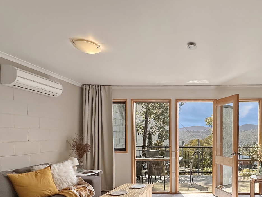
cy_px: 150
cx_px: 202
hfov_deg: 66.3
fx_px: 182
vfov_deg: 54.0
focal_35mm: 24
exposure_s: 1/640
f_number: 2.2
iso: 40
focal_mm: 2.22
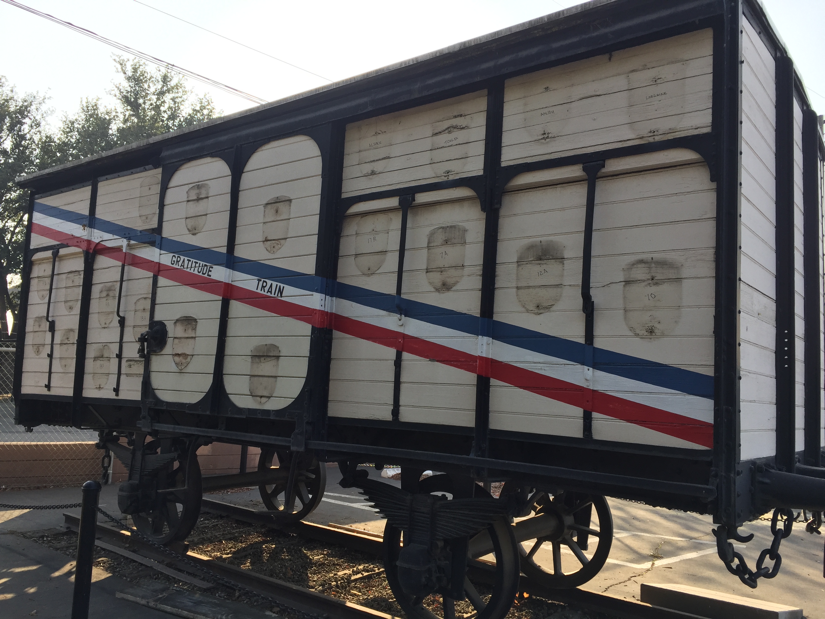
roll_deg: -3.8
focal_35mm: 29
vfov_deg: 48.2
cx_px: 412
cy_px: 310
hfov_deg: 61.7
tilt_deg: +4.8
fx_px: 691
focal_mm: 4.15
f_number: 2.2
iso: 32
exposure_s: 1/581
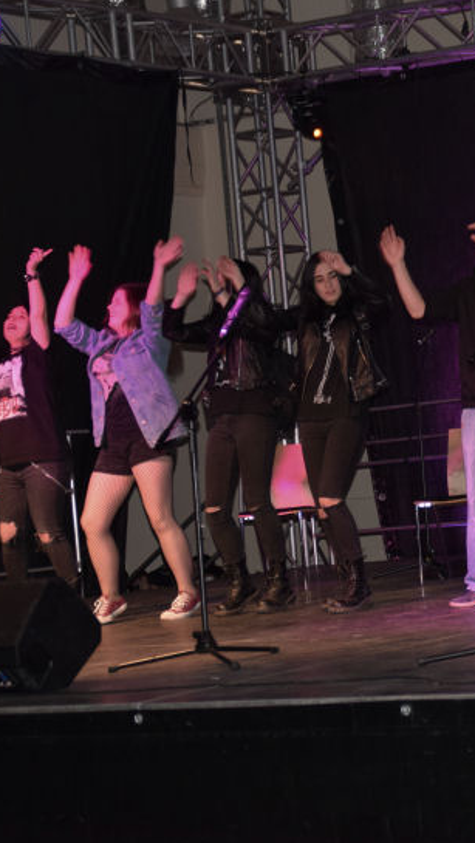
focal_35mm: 109
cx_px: 415
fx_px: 2438
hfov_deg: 11.1
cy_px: 410
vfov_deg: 19.6
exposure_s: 1/80
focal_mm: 42
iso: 800
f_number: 4.5
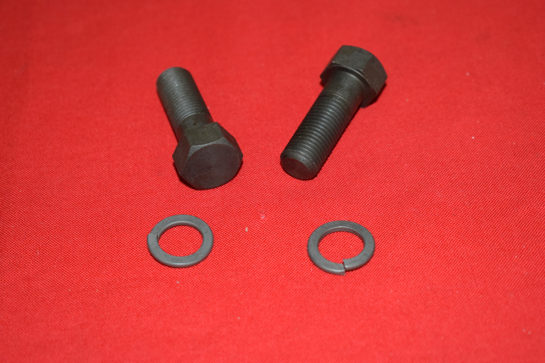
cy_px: 182
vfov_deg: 17.5
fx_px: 1181
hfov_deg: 26.0
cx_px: 272
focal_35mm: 78
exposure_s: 1/200
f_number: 5.6
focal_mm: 52
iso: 1250
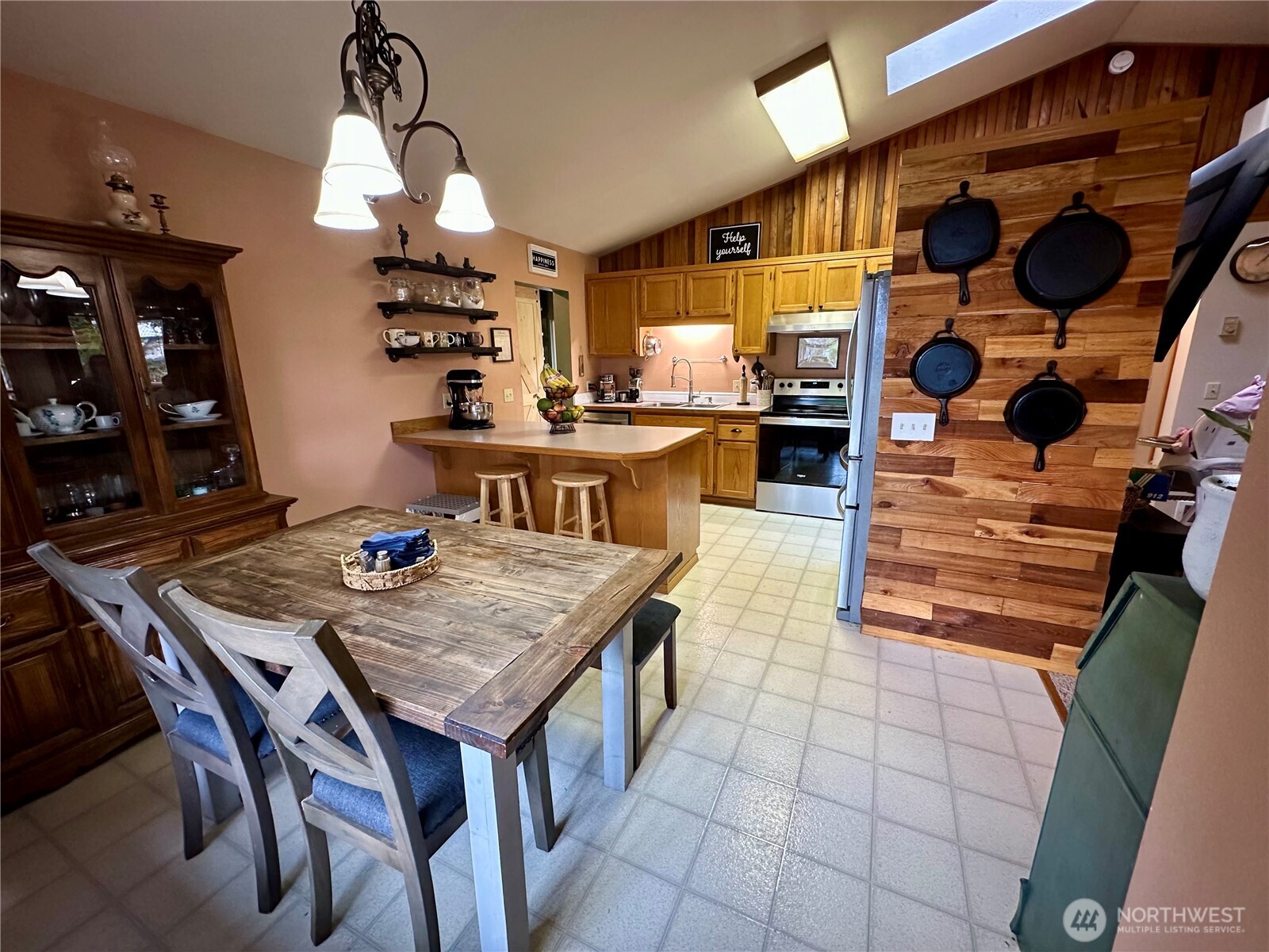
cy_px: 476
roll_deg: +1.1
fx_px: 513
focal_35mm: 14
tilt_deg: -13.1
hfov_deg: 102.1
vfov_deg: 85.7
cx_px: 634
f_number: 2.2
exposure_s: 1/60
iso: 320
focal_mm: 2.22
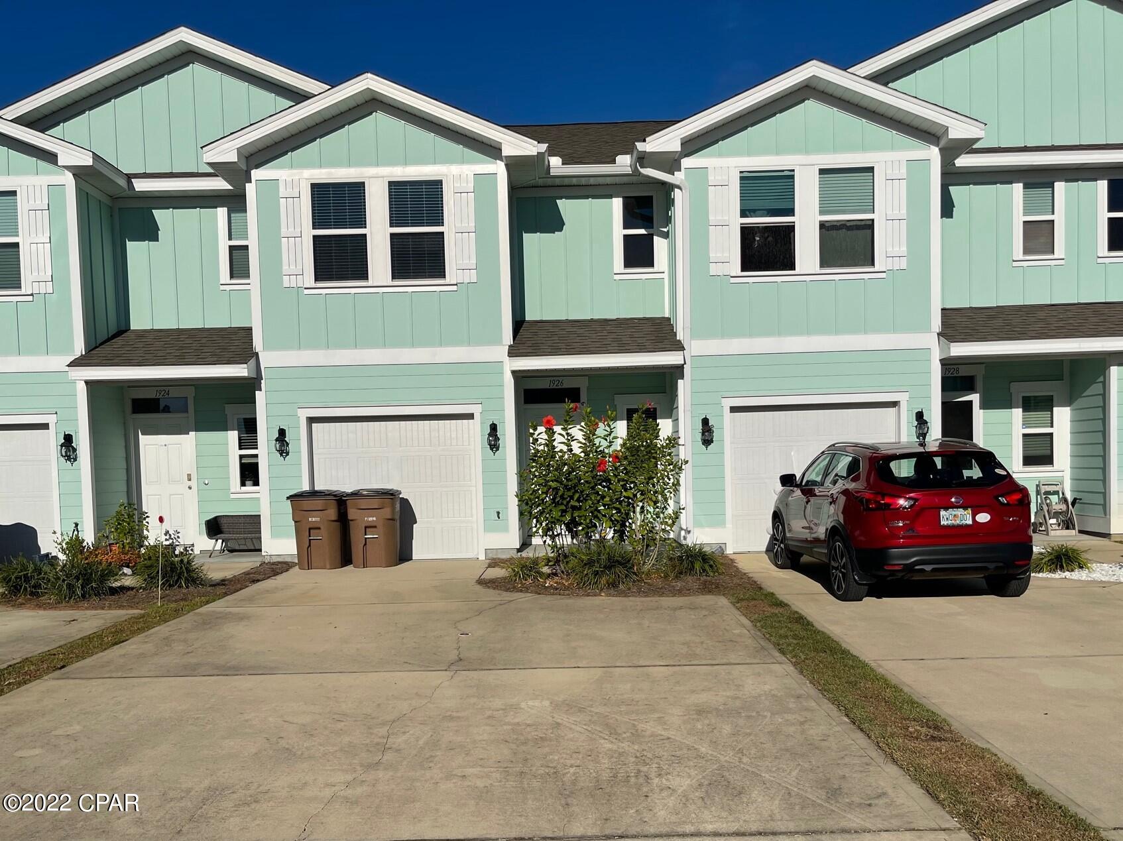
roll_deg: +0.8
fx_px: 843
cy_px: 420
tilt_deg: -3.3
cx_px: 562
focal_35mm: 26
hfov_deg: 67.3
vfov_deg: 53.0
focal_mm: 5.1
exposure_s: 1/13514
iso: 40
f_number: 1.6
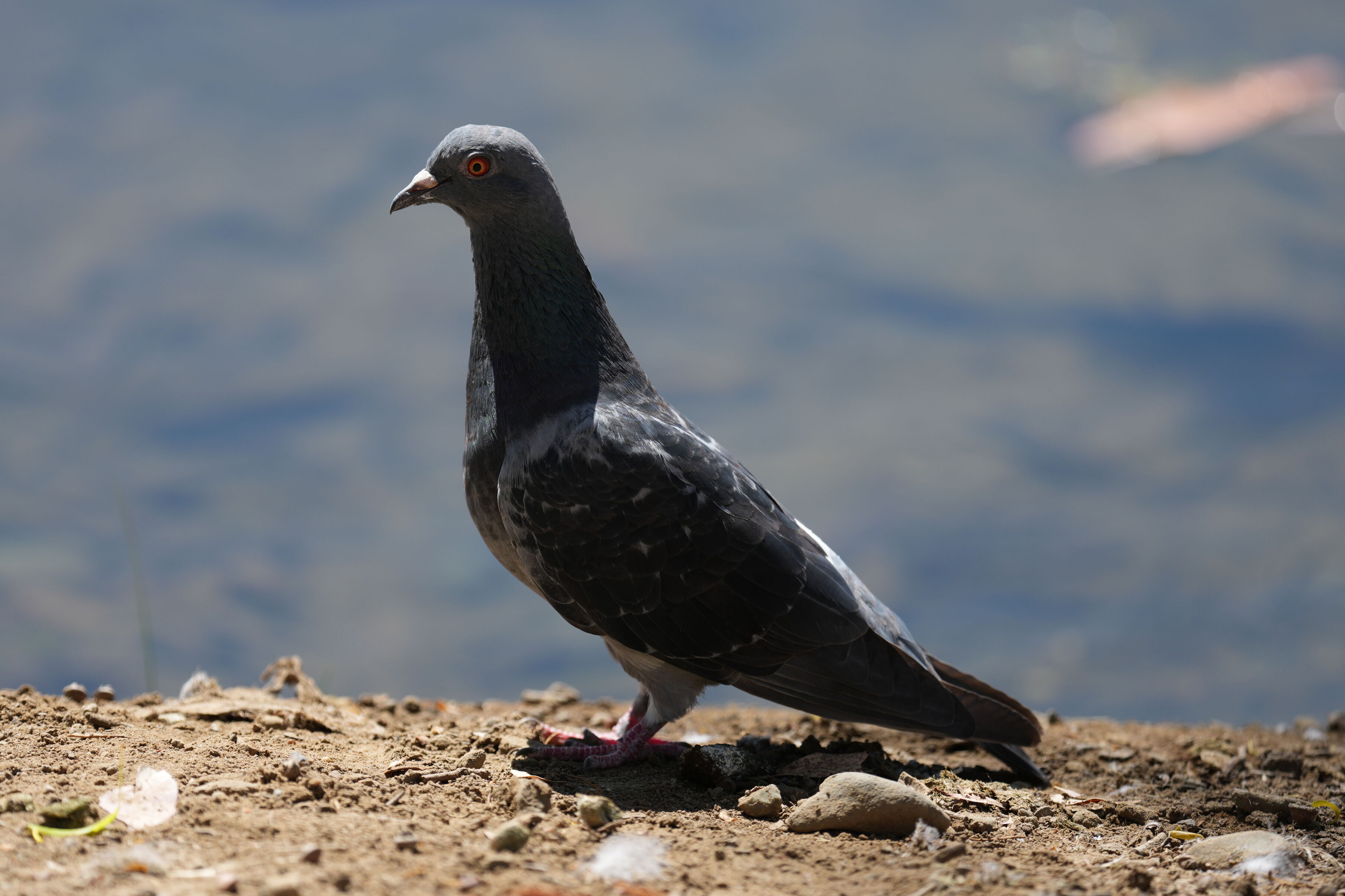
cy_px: 473
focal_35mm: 478
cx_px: 595
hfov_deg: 4.3
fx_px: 17857
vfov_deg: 2.9
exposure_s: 1/640
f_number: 4.5
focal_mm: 400
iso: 160
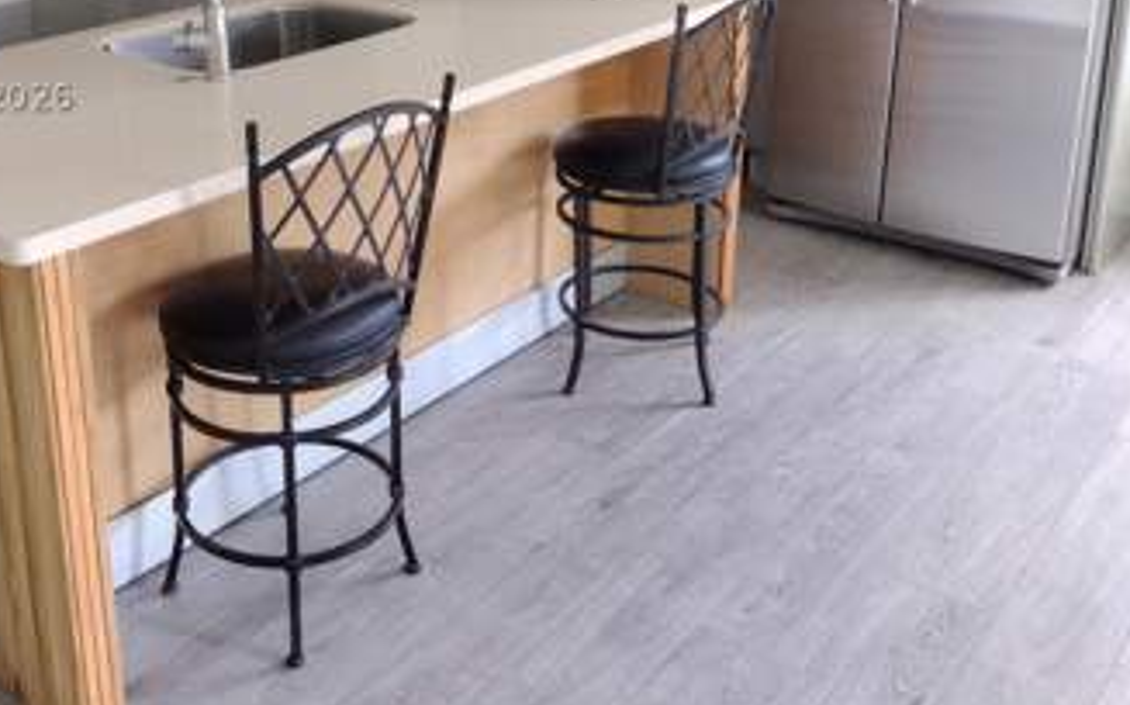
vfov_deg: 29.5
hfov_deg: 46.6
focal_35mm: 42
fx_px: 1293
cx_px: 390
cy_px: 97
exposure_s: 1/40
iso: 181
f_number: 1.7
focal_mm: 4.71
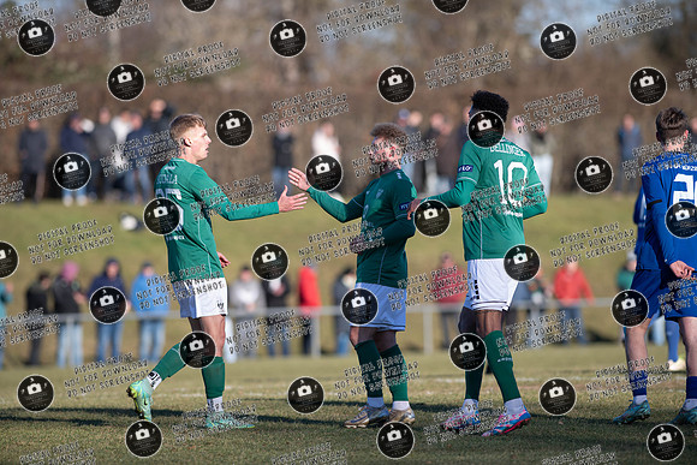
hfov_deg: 6.9
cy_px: 232
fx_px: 5809
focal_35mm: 300
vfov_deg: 4.6
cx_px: 348
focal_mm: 300
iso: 250
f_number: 3.5
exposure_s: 1/1600
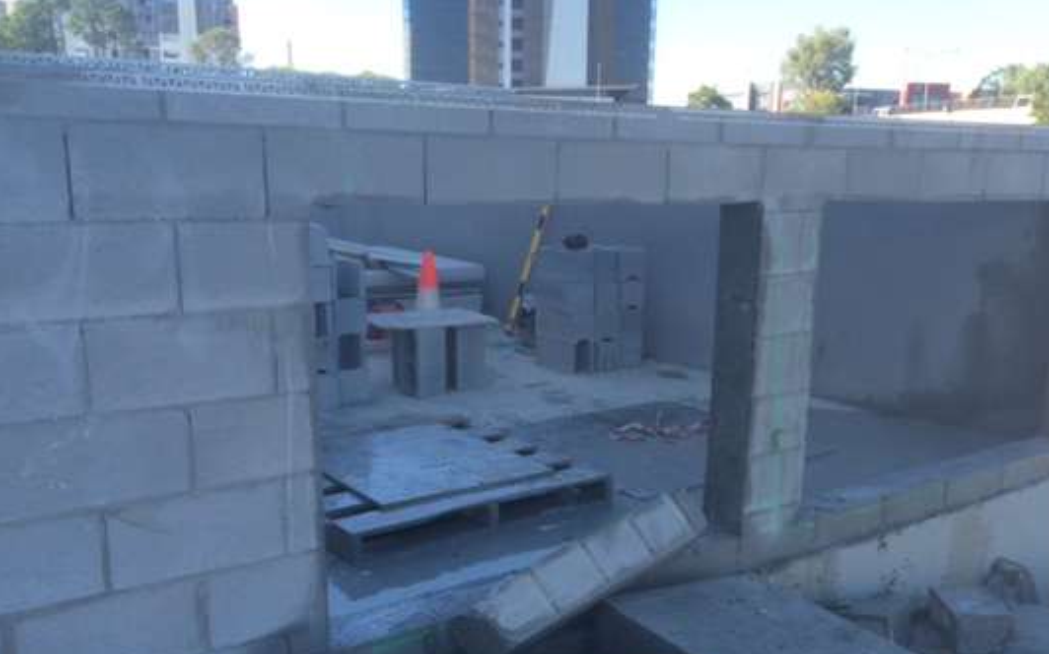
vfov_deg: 34.0
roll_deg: -1.3
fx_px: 1057
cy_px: 457
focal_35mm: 37
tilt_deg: -17.2
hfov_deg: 52.6
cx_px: 594
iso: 32
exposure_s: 1/436
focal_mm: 4.15
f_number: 2.2
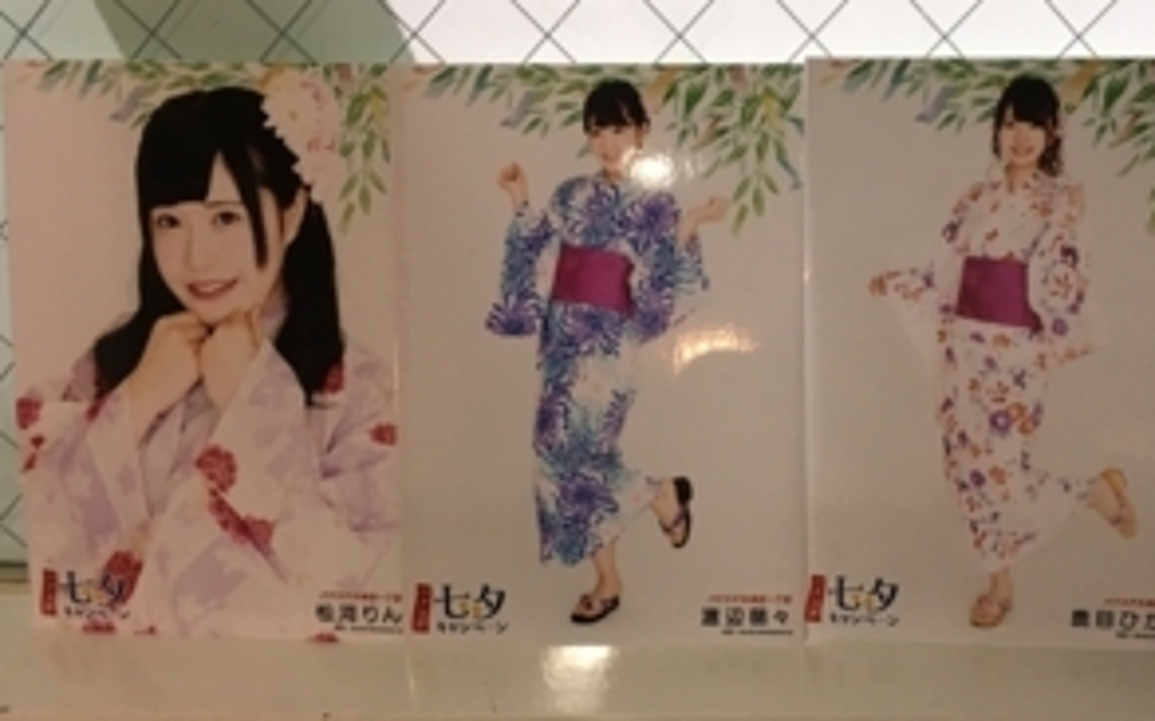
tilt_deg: -20.5
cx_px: 781
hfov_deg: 46.4
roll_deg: +0.4
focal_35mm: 42
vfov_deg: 30.5
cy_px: 414
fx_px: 1322
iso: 64
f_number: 2.2
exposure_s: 1/30
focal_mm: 4.15
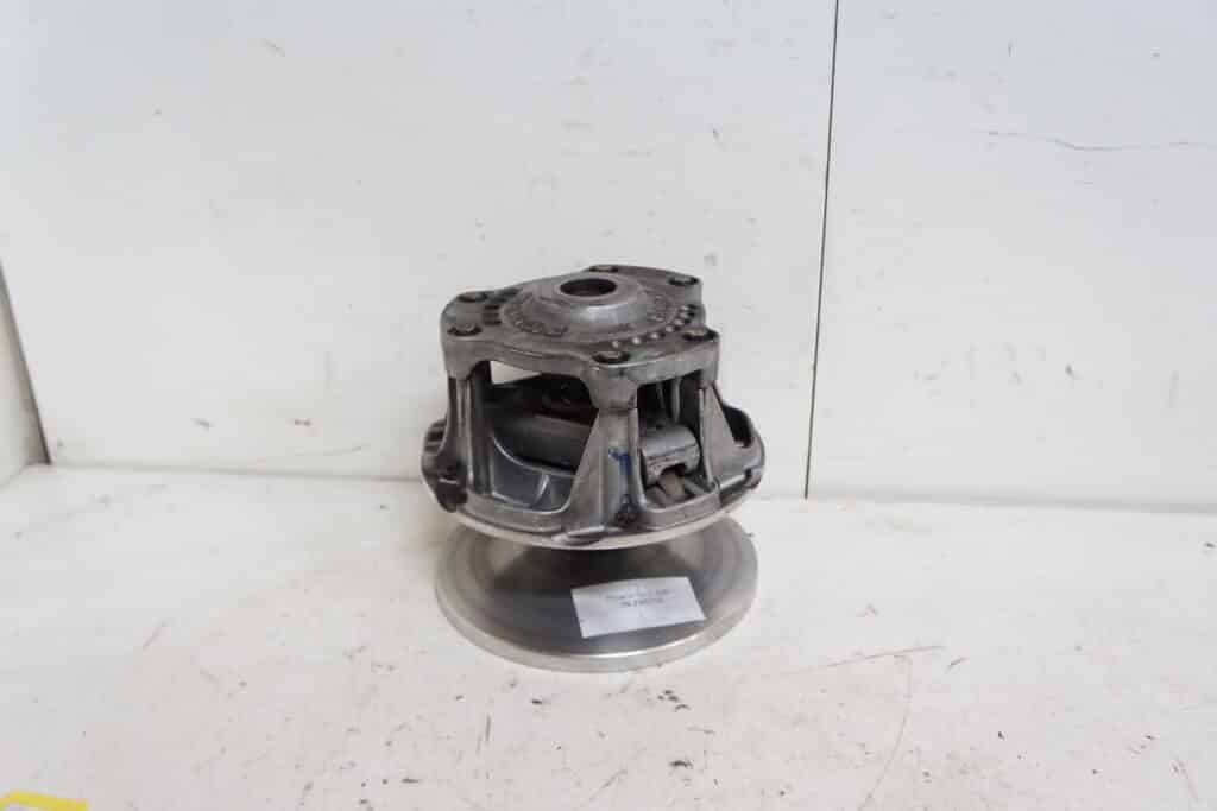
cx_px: 608
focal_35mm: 30
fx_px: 1014
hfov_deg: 61.9
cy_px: 406
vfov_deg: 43.6
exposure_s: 1/60
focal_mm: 20
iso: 2500
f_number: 4.5
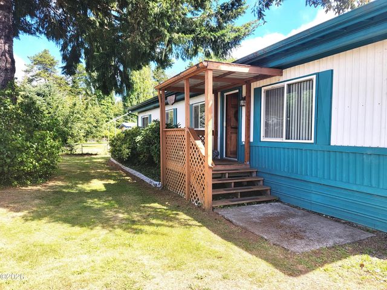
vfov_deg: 56.8
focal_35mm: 24
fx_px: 268
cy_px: 145
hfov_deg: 71.6
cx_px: 194
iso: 16
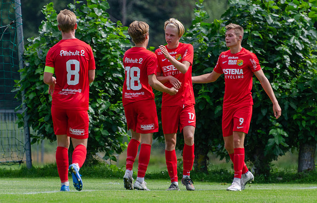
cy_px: 79
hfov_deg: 3.2
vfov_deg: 2.0
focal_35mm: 656
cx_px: 138
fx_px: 5704
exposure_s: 1/800
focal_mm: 300
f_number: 5.6
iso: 250
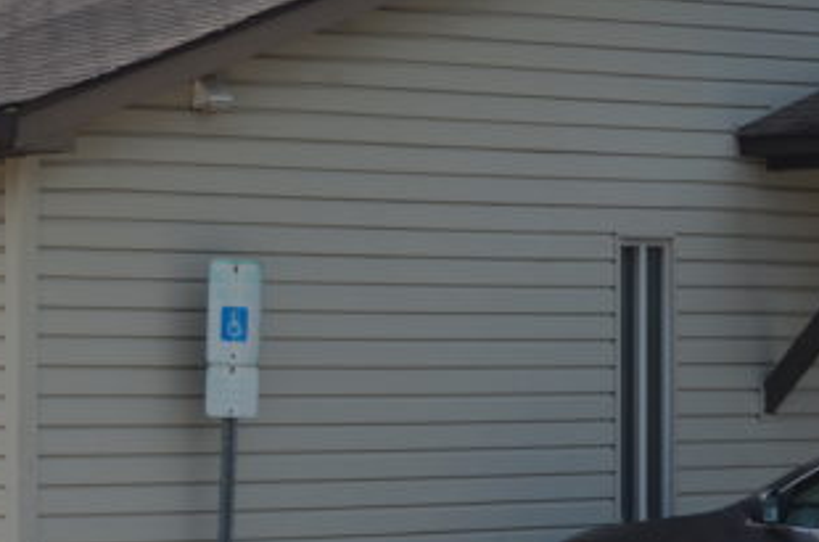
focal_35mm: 155
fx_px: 3517
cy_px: 399
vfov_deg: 8.8
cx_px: -280
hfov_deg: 12.8
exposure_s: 1/250
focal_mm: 32
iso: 100
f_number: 8
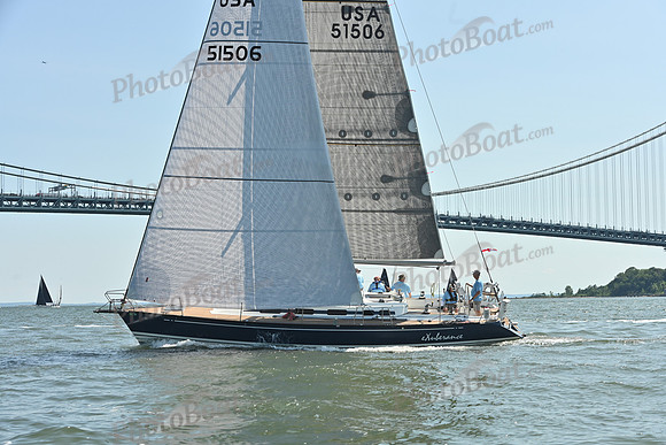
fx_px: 1295
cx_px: 333
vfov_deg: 19.5
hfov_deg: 28.8
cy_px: 222
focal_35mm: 70
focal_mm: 70
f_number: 8
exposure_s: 1/1000
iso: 320
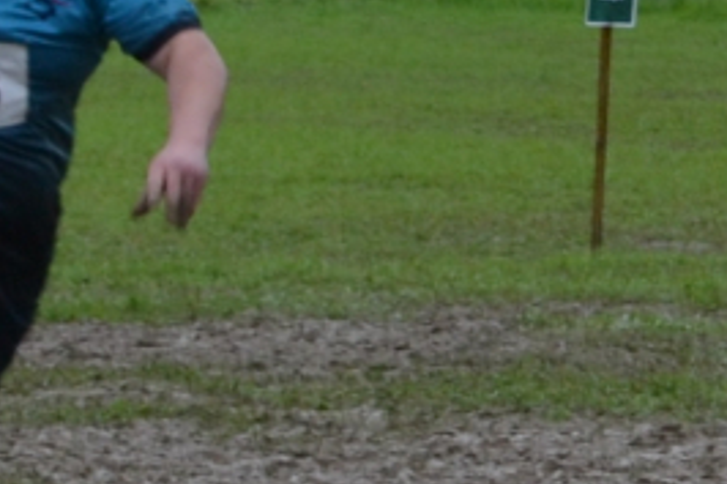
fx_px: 6519
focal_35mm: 323
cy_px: 463
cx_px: 1678
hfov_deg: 6.1
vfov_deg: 4.2
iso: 180
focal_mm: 28
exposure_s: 1/125
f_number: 5.6
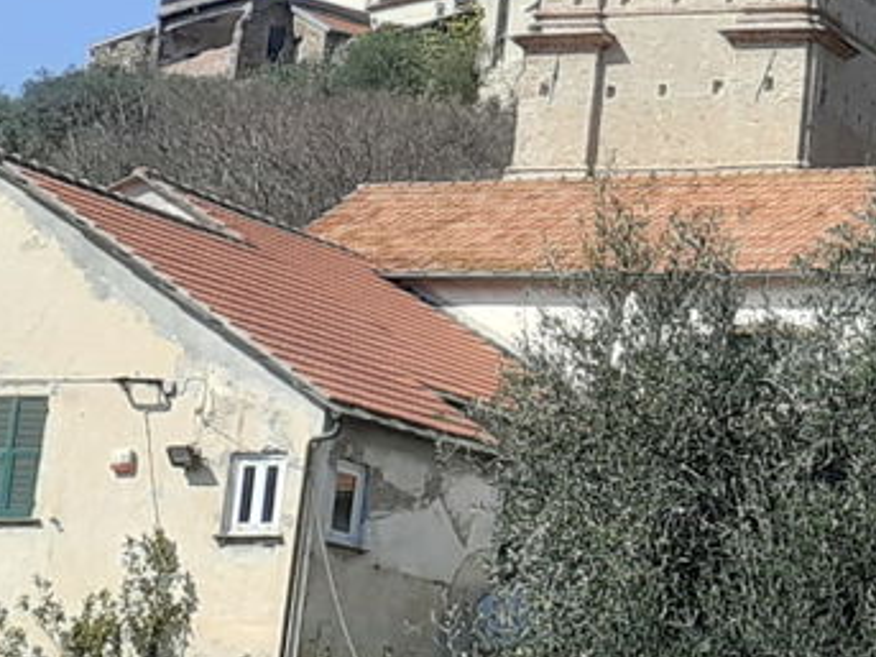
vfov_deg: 9.7
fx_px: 3820
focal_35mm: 151
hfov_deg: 12.6
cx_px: 1208
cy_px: -161
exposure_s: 1/1812
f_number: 1.9
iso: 40
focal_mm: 3.6
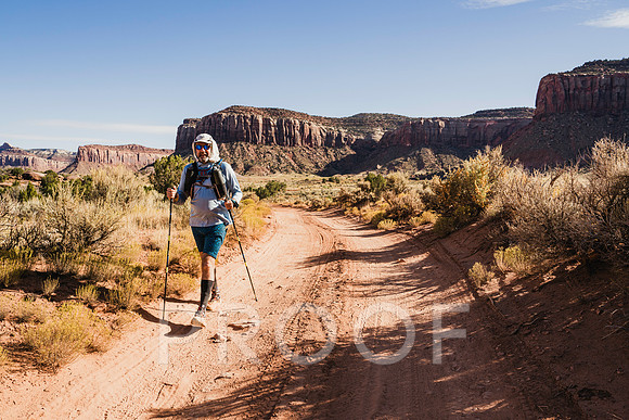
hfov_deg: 64.8
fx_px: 496
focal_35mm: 28
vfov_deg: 45.9
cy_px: 210
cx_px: 323
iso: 100
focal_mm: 27
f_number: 5.6
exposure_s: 1/400
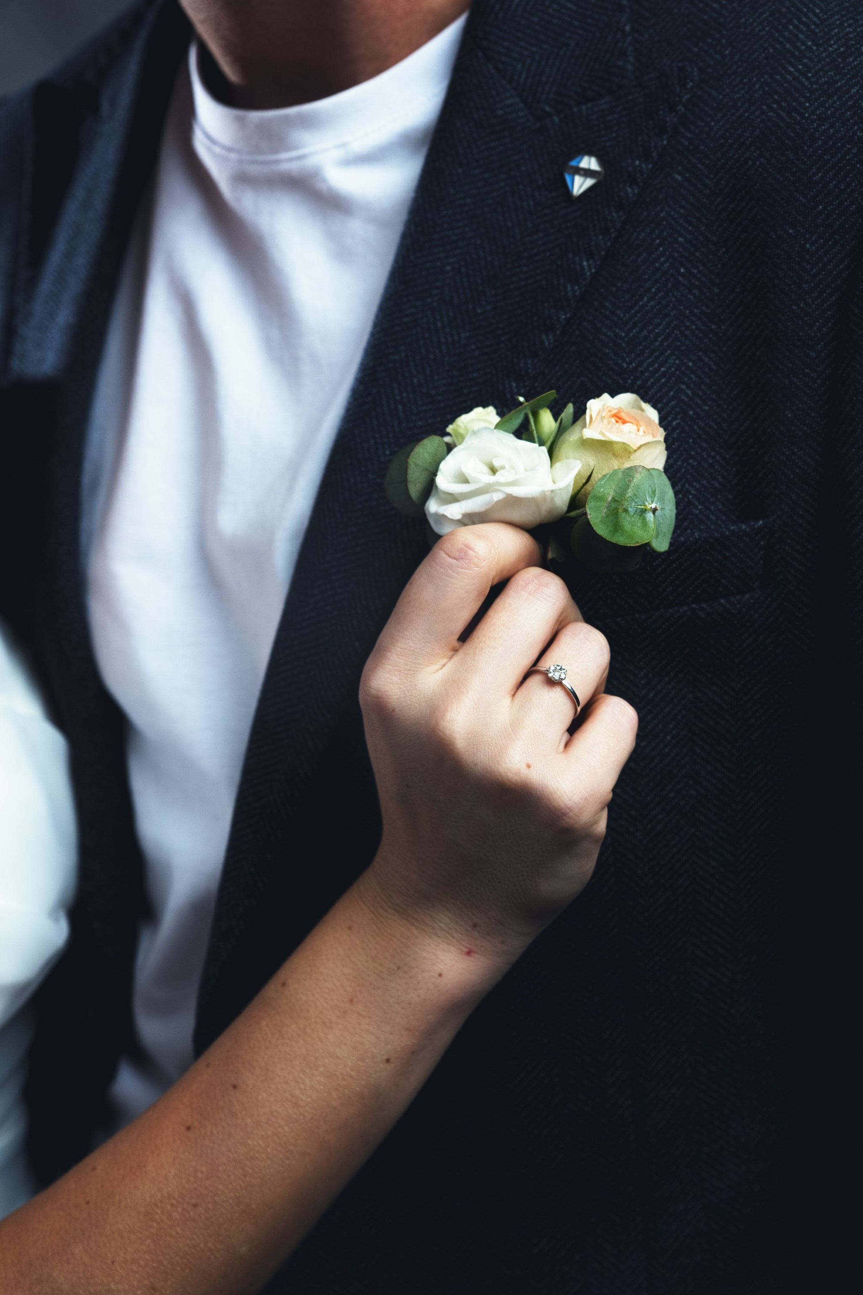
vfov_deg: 25.4
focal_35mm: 80
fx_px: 2877
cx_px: 491
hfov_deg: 17.1
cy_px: 652
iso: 500
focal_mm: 70
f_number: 6.3
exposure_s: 1/200
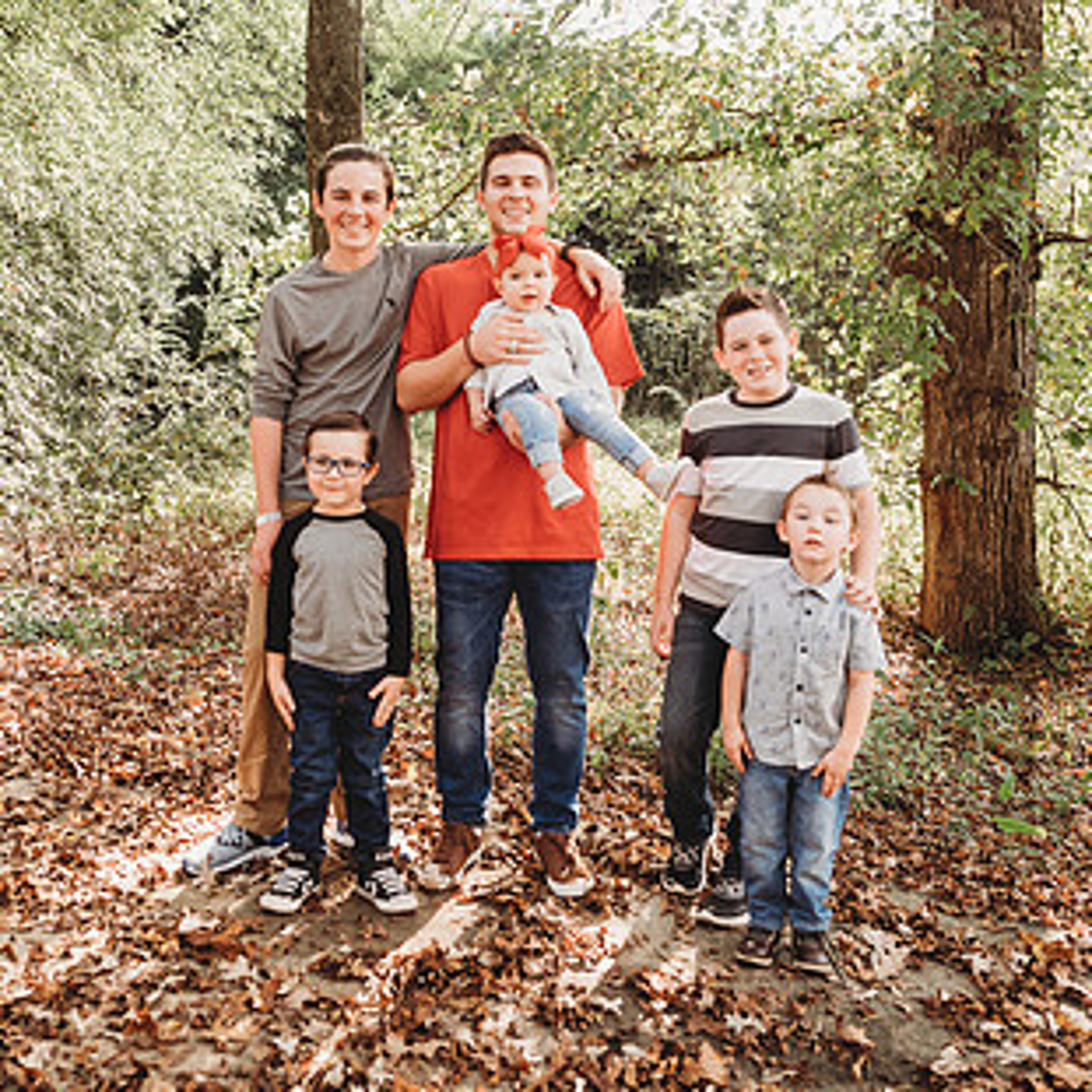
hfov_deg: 43.8
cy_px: 448
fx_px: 1356
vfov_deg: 43.7
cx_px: 471
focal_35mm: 38
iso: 500
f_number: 3.2
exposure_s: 1/250
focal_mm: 24
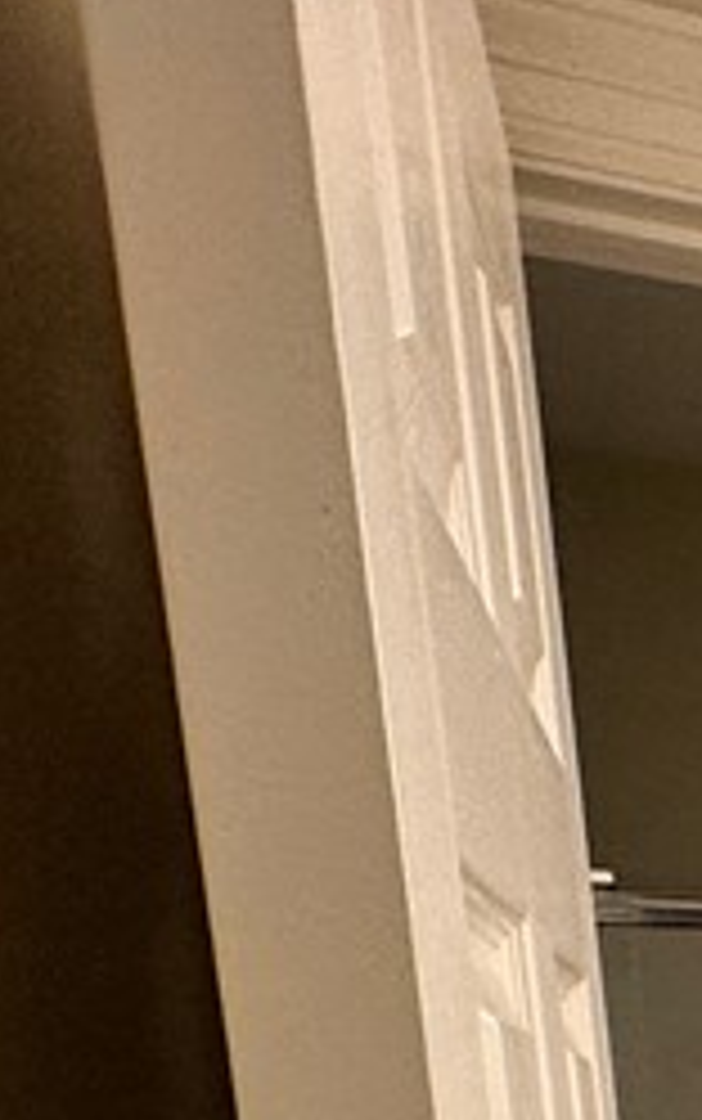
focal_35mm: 61
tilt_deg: -8.3
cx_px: 1868
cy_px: 1376
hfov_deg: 13.0
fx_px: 1864
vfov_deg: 28.6
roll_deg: +1.2
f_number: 2.2
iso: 100
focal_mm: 2.22
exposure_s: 1/120
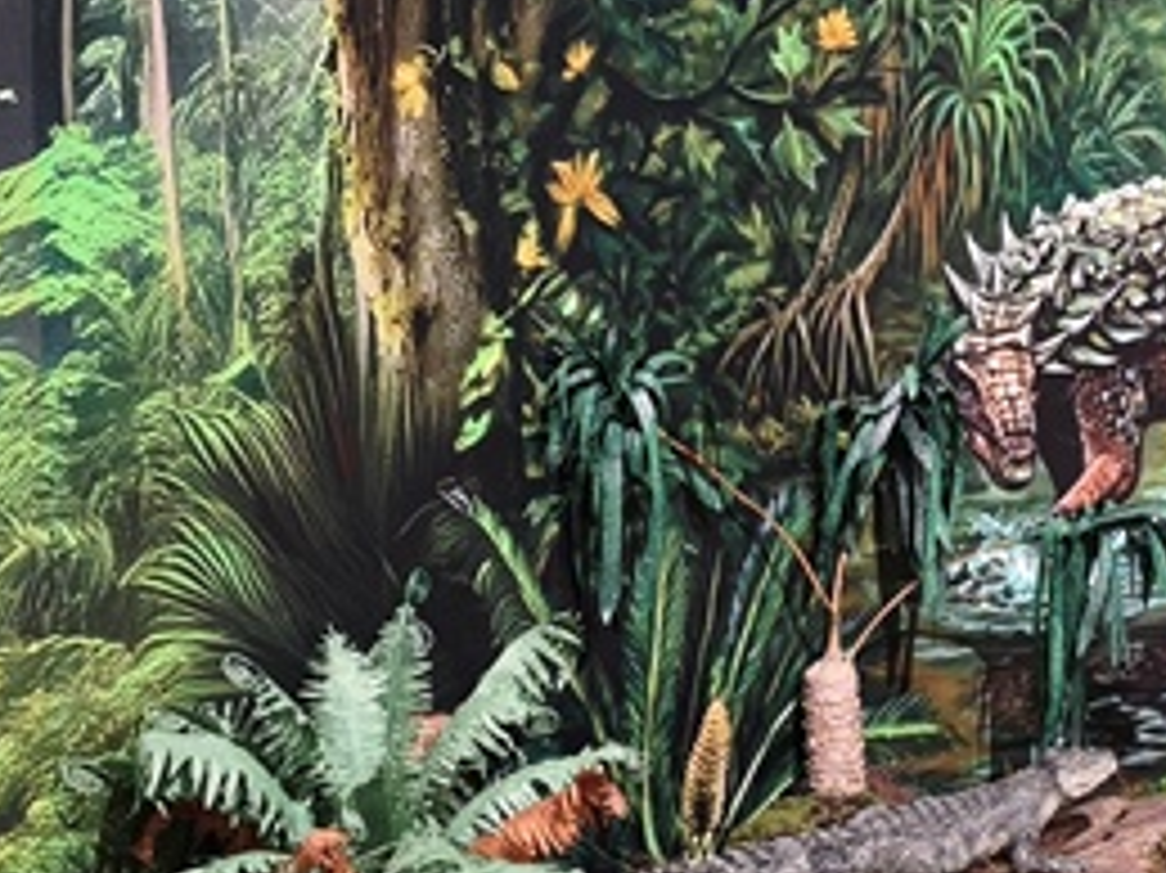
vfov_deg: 20.7
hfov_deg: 27.3
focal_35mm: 71
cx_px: 729
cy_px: 315
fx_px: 2390
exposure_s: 1/50
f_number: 1.62
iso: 800
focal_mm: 6.45
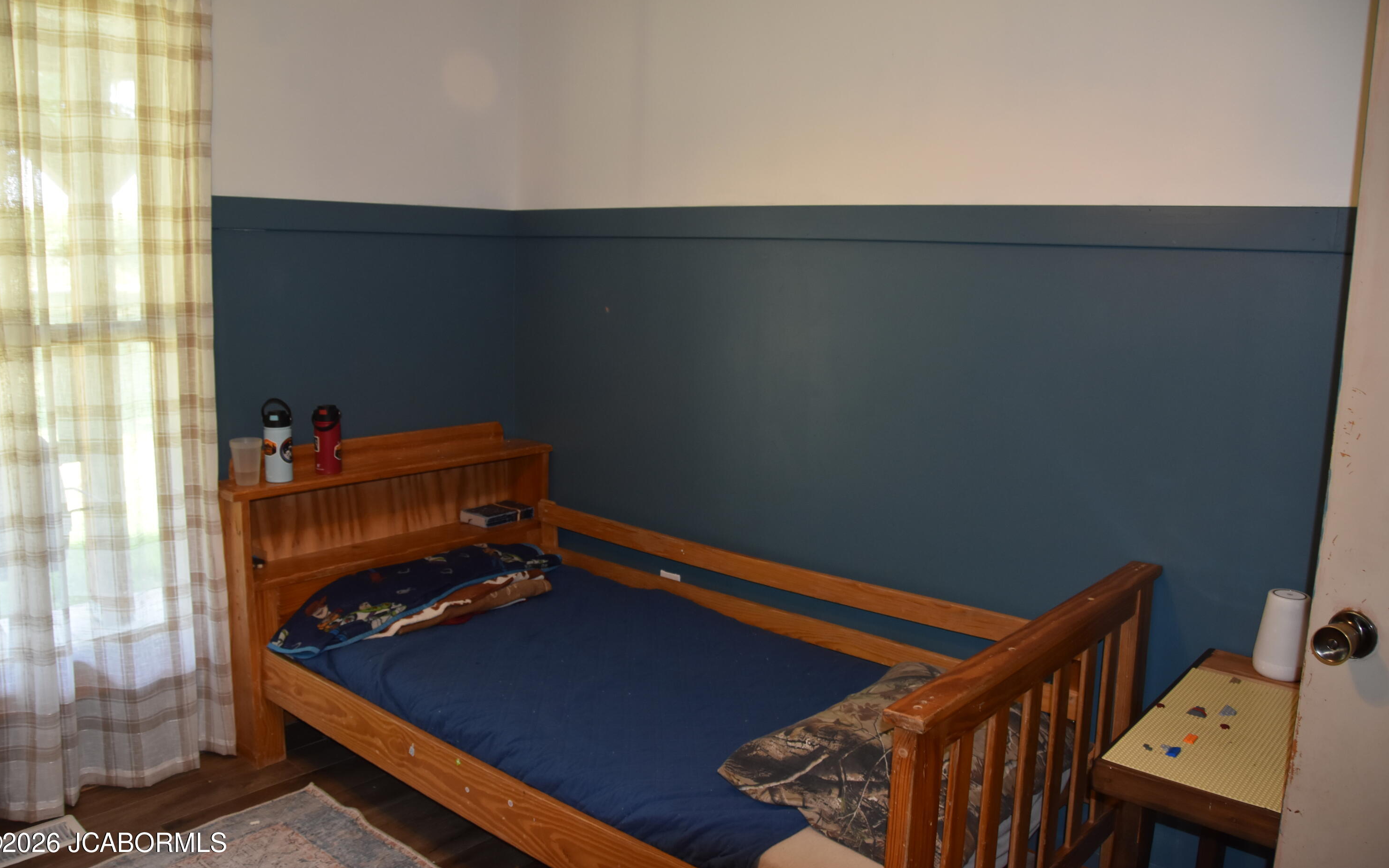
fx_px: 1060
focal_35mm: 28
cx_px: 686
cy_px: 415
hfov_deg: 66.5
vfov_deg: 44.5
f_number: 4.5
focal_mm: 18
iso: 800
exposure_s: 1/80
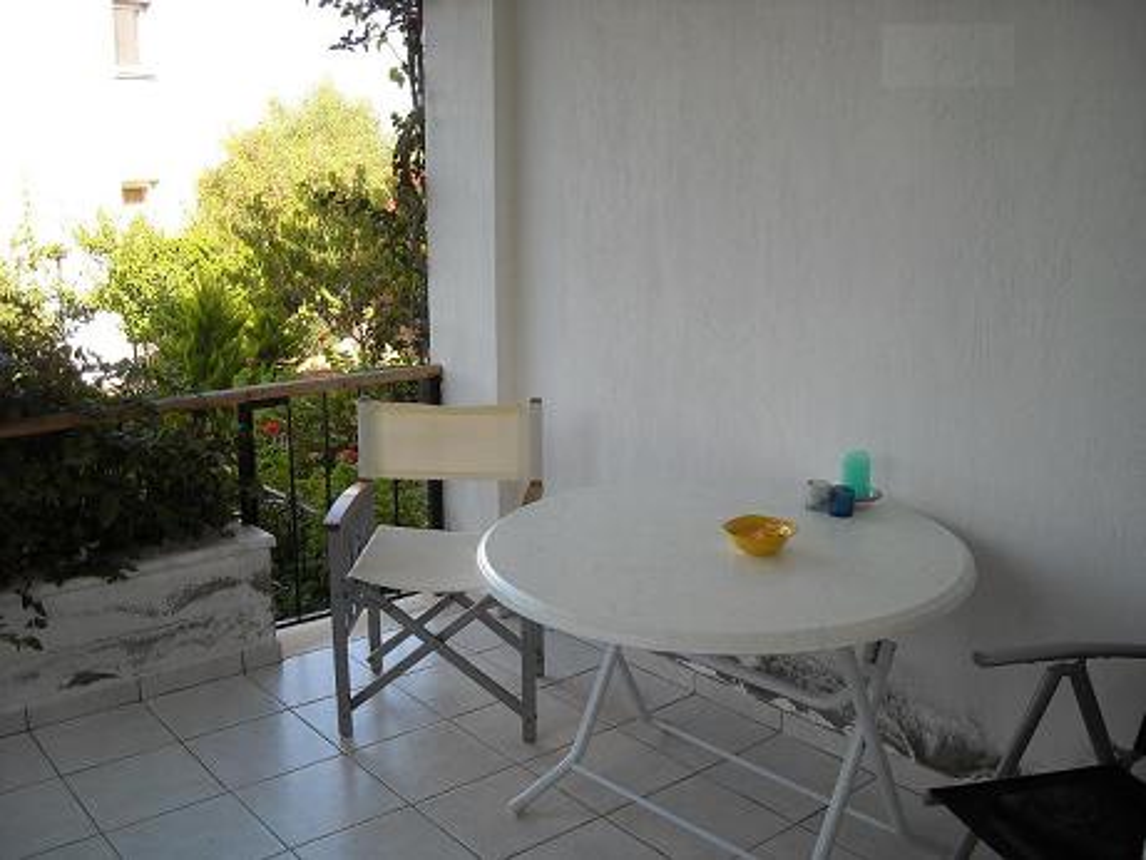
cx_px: 573
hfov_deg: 52.6
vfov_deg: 40.7
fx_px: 1159
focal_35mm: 35
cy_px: 430
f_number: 2.8
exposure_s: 1/184
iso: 64
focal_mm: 5.7
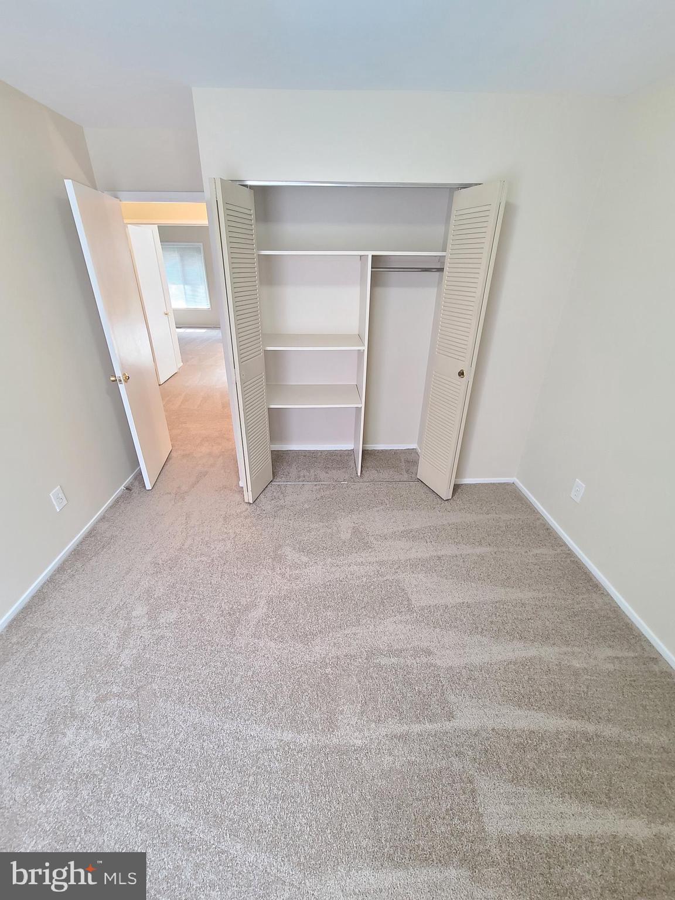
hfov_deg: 89.9
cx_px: 338
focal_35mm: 13
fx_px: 338
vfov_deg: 106.2
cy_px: 450
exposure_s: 1/29
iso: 320
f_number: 2.2
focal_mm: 2.2
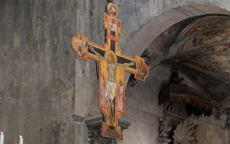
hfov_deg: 21.4
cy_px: 72
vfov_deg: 13.5
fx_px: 608
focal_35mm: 97
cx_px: 115
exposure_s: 1/60
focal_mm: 68
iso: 1000
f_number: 4
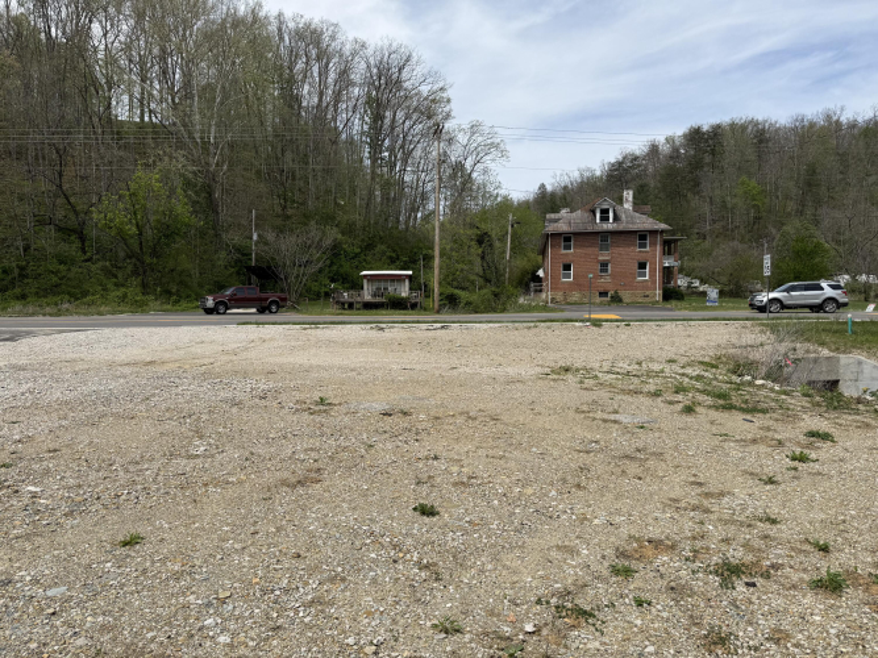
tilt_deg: -2.1
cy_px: 329
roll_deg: +0.3
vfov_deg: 56.8
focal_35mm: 24
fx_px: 609
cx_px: 439
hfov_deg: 71.6
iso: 80
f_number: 1.78
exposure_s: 1/5319
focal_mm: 6.76
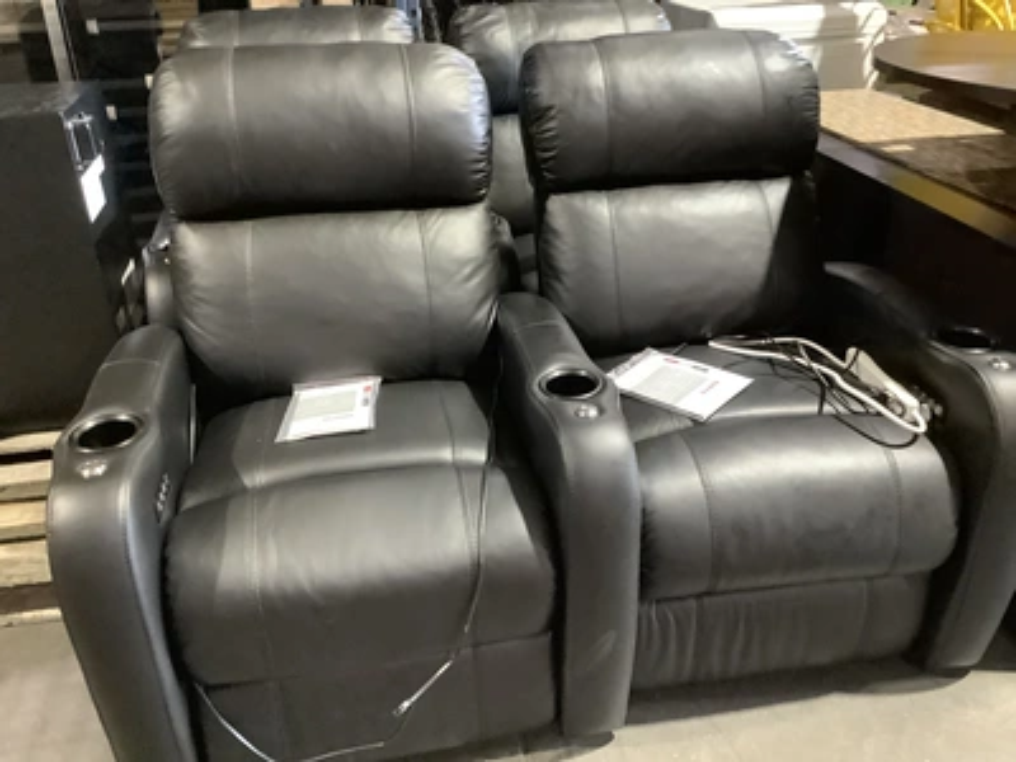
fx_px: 910
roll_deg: +1.6
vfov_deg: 45.4
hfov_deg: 58.4
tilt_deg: -26.9
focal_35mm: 31
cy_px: 381
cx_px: 508
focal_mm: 3.3
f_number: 2.4
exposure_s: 1/30
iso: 640
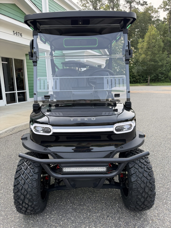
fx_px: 158
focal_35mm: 24
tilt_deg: -11.1
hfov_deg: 56.8
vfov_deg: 71.6
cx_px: 86
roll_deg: +1.2
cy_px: 114
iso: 100
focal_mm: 6.76
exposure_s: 1/849
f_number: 1.78
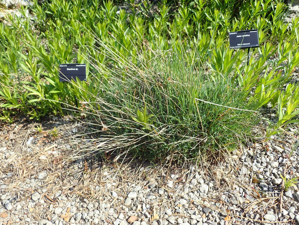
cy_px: 112
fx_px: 259
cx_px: 150
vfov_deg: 46.8
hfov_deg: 60.0
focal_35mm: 30
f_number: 3.2
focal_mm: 5.5
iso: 100
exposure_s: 1/640
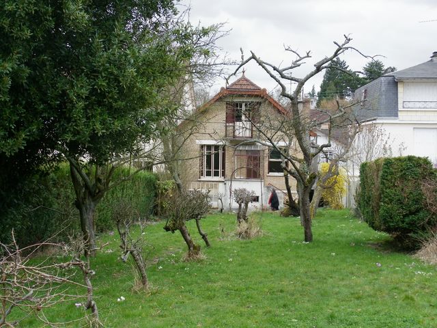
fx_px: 669
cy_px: 164
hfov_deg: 36.2
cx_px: 218
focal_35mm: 53
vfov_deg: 27.5
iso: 100
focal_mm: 9.3
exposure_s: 1/160
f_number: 4
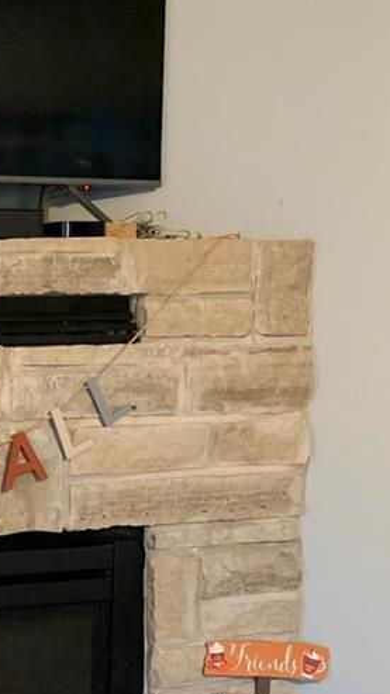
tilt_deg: -4.9
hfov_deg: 16.4
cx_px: -131
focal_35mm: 69
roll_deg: +0.3
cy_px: 479
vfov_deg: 30.3
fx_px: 1270
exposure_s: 1/30
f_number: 1.8
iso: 640
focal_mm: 4.25
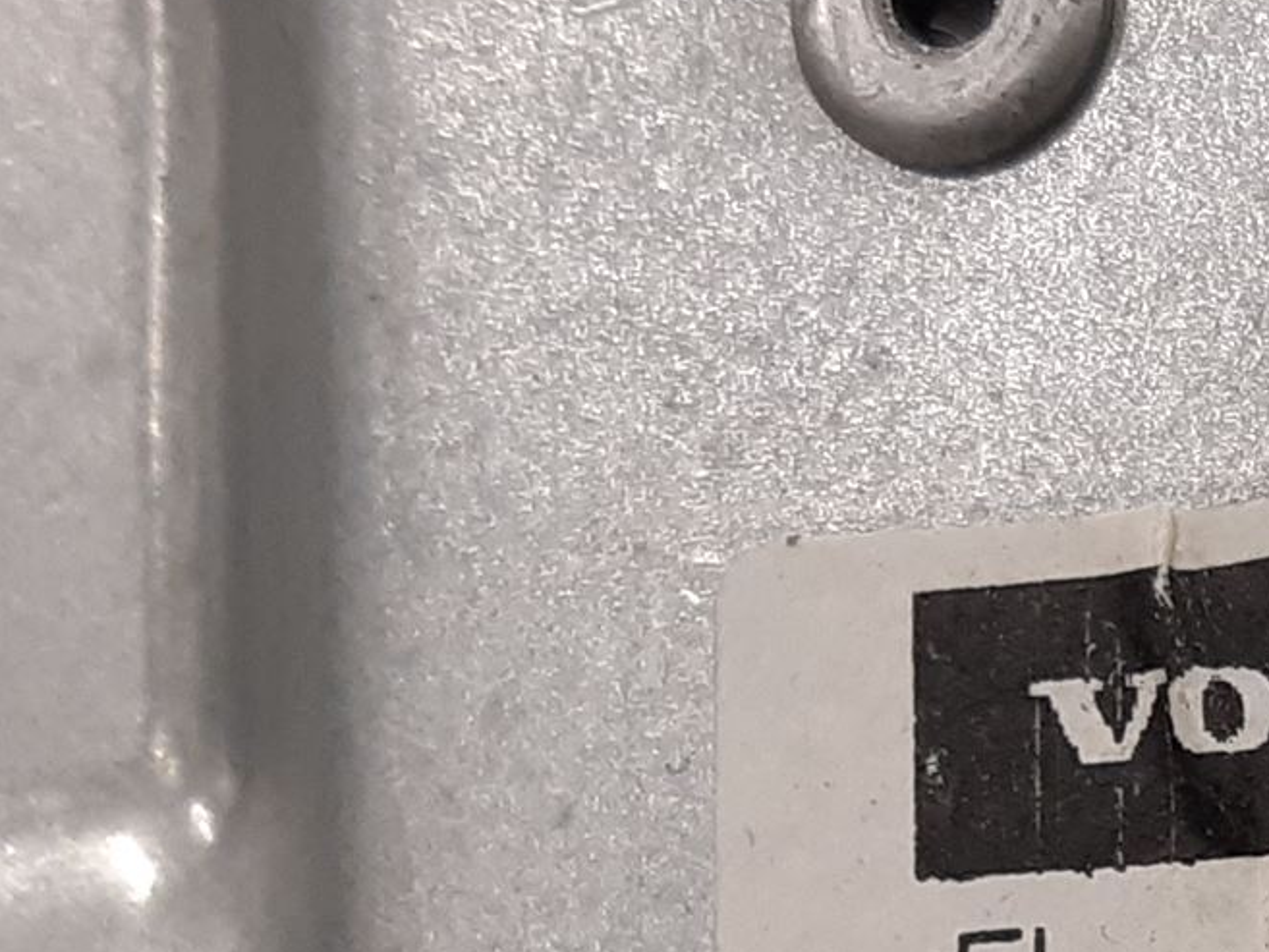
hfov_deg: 21.9
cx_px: 1621
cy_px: 1332
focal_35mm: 81
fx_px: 2970
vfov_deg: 16.9
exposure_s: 1/50
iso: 80
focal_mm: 3.93
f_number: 1.7
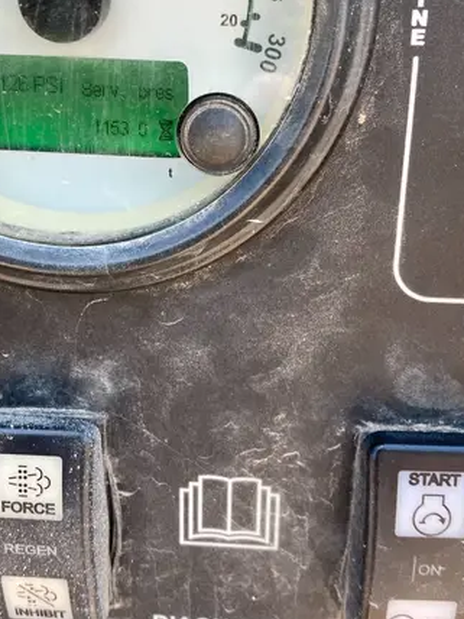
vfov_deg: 39.6
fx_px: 858
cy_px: 273
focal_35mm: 48
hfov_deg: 30.2
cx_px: 211
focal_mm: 3.99
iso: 20
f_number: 1.8
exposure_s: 1/256
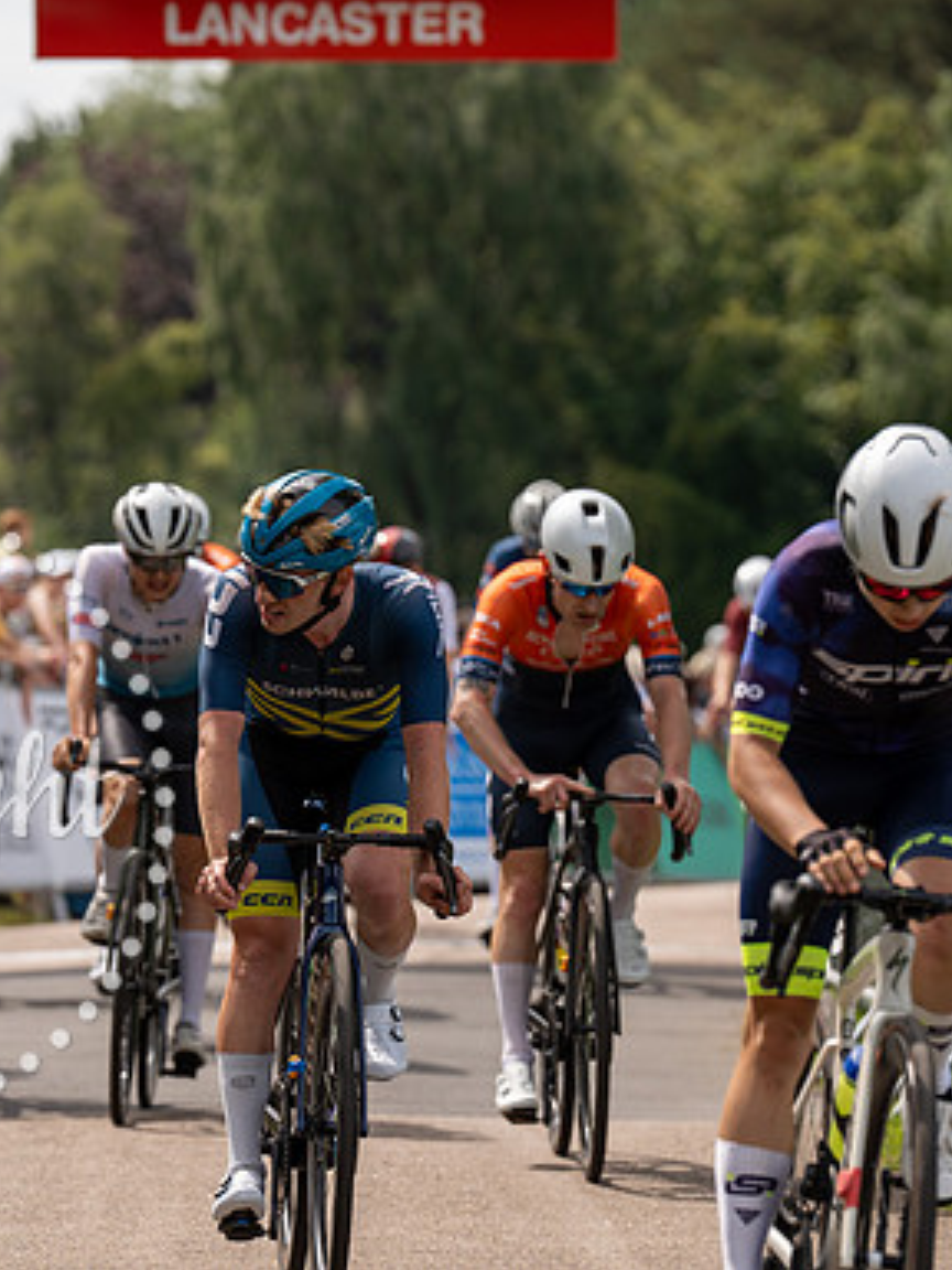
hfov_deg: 5.9
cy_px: 633
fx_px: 9204
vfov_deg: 7.9
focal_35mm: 251
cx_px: 377
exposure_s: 1/800
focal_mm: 173
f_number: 4.5
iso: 125
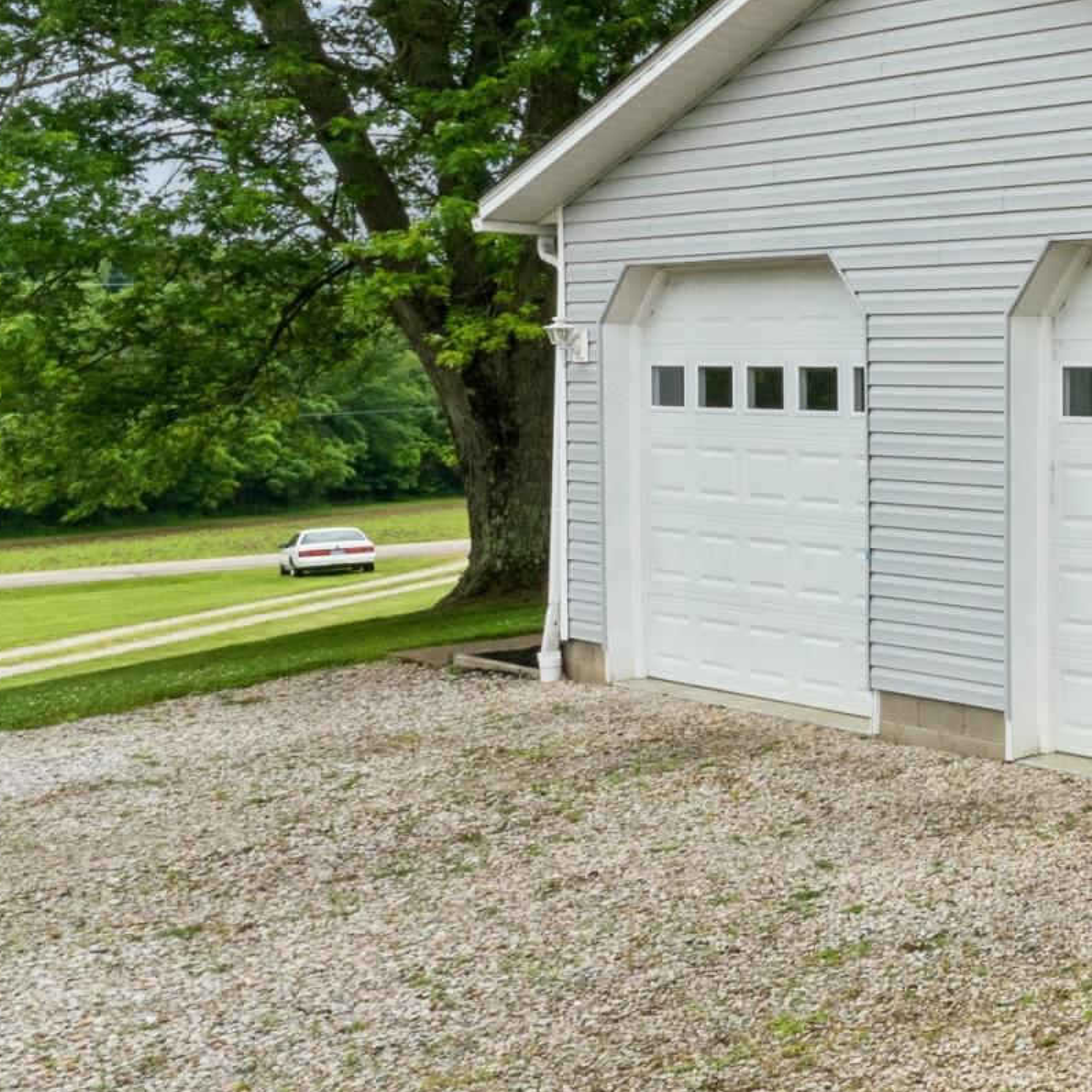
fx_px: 1606
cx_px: 1979
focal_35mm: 45
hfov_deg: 22.0
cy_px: 361
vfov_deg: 37.1
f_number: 22
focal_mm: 14
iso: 800
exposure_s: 1/40
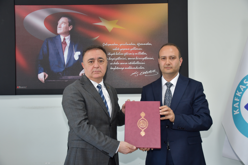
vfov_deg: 33.4
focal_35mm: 40
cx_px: 124
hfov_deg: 48.5
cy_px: 82
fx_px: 276
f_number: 4
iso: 450
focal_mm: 27
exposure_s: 1/60
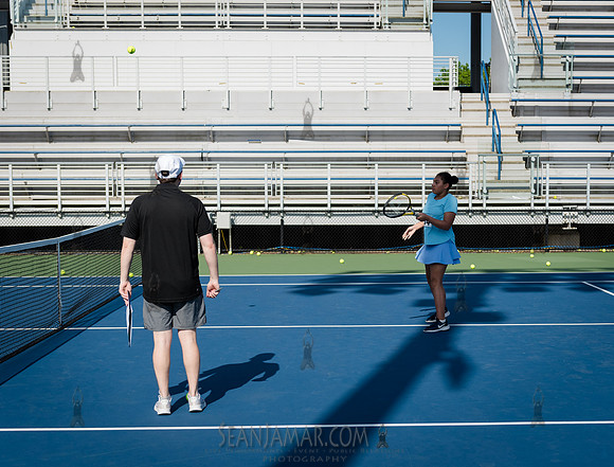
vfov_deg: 26.5
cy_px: 243
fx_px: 992
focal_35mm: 56
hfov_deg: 34.3
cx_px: 364
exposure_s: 1/2500
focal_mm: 48
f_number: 3.5
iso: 200
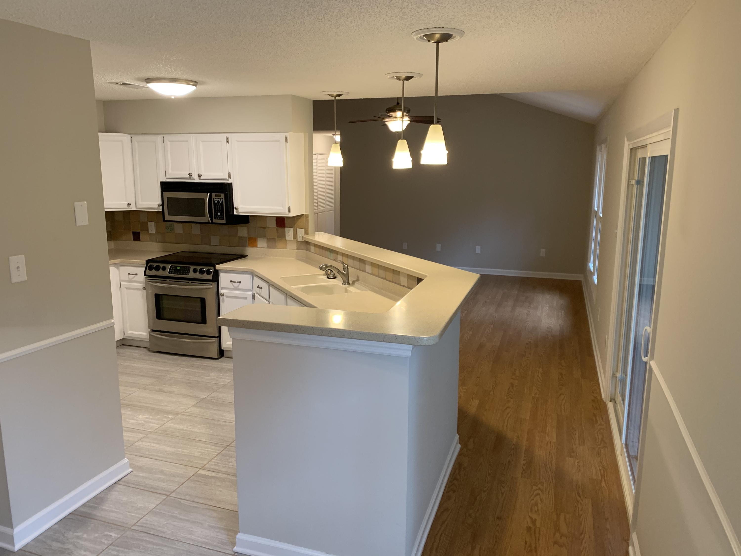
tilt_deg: -10.1
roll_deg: +0.1
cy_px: 278
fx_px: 557
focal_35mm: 26
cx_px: 370
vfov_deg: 53.1
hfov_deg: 67.3
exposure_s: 1/60
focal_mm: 4.25
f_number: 1.8
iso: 125
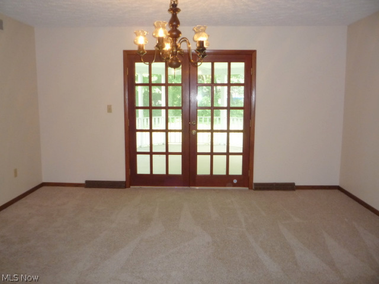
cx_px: 190
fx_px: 328
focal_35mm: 30
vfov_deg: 46.8
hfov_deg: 60.0
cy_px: 142
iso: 250
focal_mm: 5.2
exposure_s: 1/30
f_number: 3.3
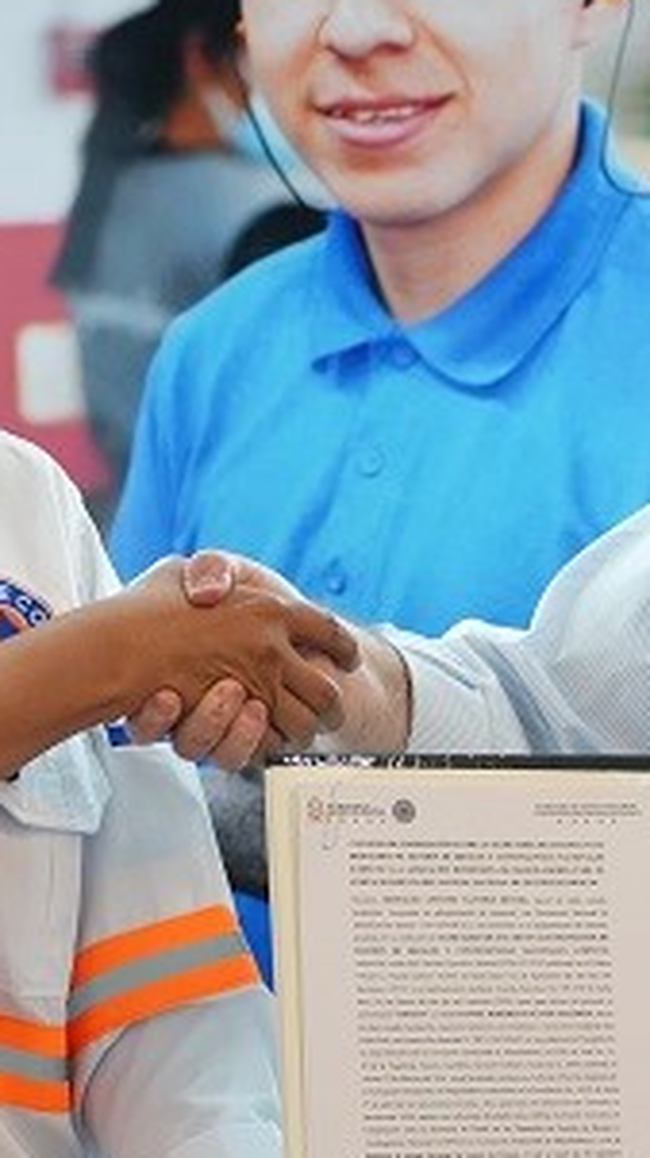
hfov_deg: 6.4
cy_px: 808
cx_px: 338
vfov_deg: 11.4
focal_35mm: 188
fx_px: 5769
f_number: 2.8
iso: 1600
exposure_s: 1/500
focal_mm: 47
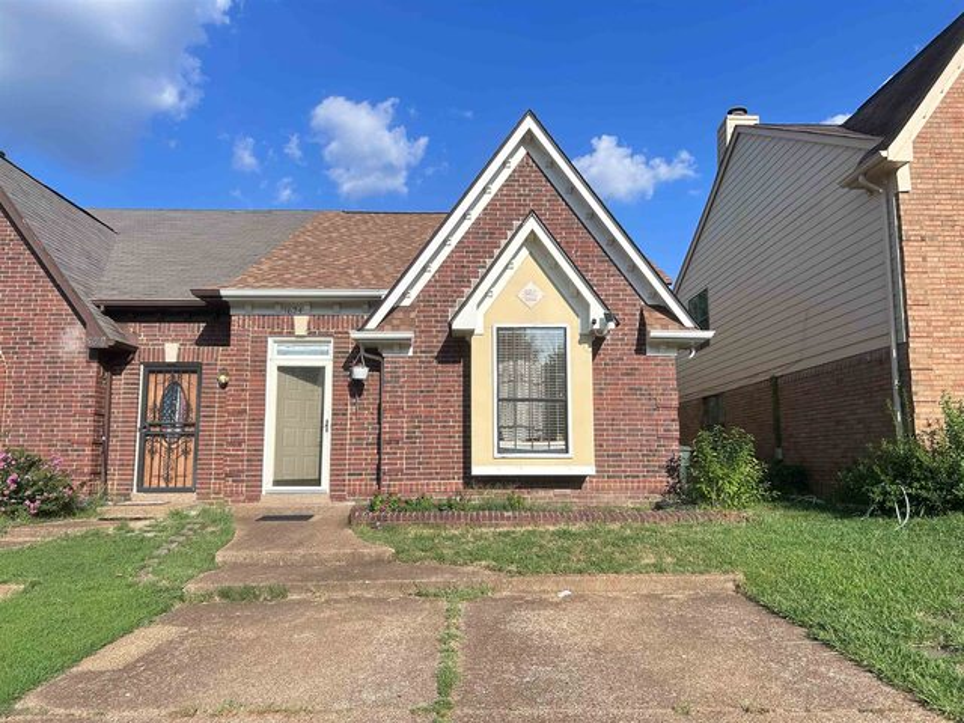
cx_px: 482
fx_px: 724
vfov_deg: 53.1
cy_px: 362
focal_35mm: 26
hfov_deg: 67.3
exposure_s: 1/3077
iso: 50
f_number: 1.5
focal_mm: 5.7
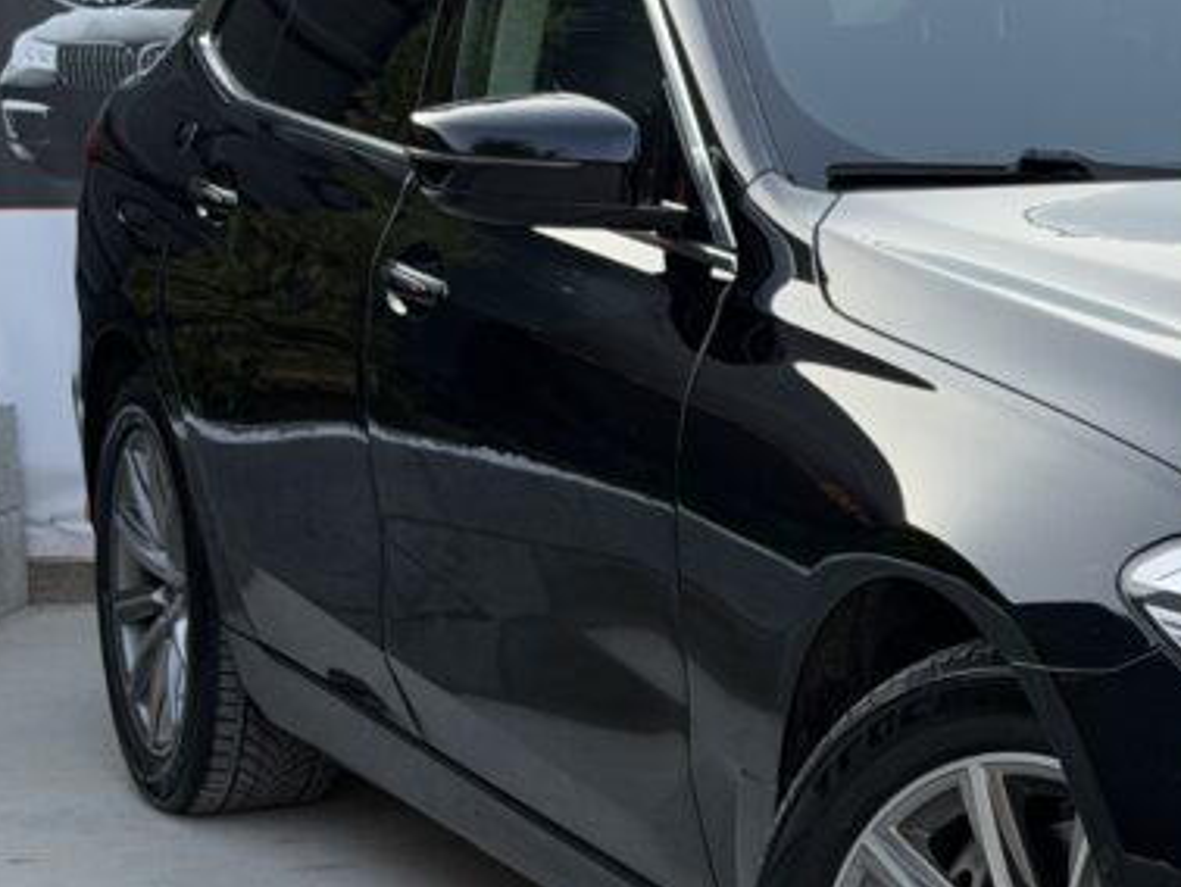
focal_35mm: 130
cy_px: 568
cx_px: 1425
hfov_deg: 14.7
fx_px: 4438
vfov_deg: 11.4
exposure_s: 1/237
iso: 64
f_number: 1.78
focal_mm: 6.76
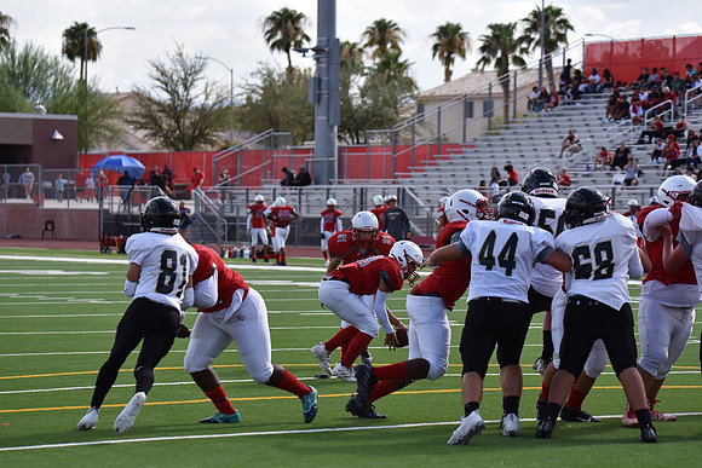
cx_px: 351
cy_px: 234
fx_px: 2926
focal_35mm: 150
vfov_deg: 9.2
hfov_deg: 13.7
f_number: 5.6
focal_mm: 150
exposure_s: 1/4000
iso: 900
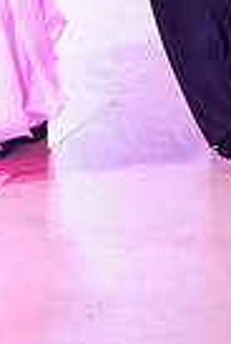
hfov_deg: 4.7
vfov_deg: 6.7
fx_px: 2835
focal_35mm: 296
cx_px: 69
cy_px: -336
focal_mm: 70
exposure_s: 1/500
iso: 2500
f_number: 2.8
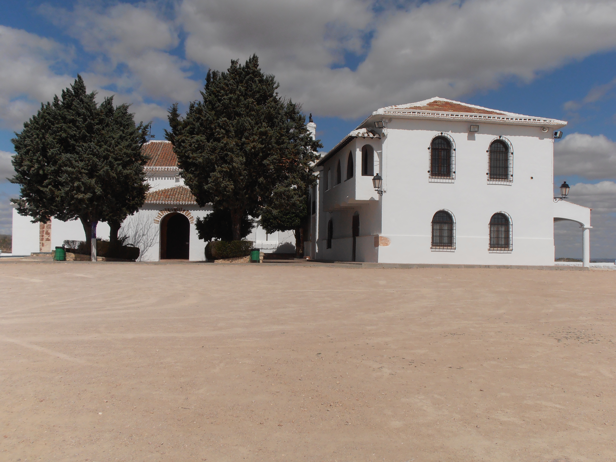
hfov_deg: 50.1
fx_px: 658
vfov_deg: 38.7
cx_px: 308
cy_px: 231
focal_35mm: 37
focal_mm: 6.61
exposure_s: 1/1000
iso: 80
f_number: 9.9
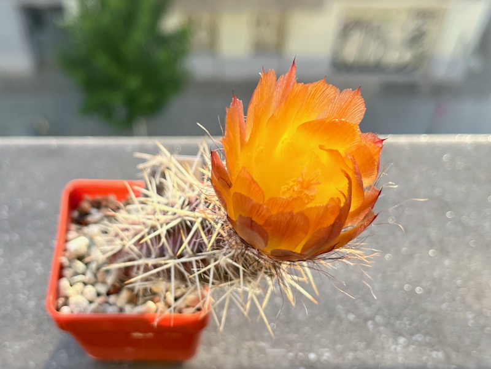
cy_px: 184
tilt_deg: -54.8
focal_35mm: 26
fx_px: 369
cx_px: 246
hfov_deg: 67.3
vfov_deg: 53.1
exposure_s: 1/340
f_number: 1.6
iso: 50
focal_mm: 5.1
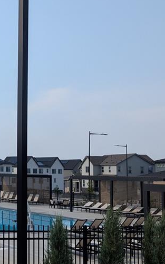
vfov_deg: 33.4
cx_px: -48
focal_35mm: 61
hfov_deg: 19.6
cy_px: 149
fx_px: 439
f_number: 1.85
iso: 56
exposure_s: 1/2137
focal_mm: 6.81
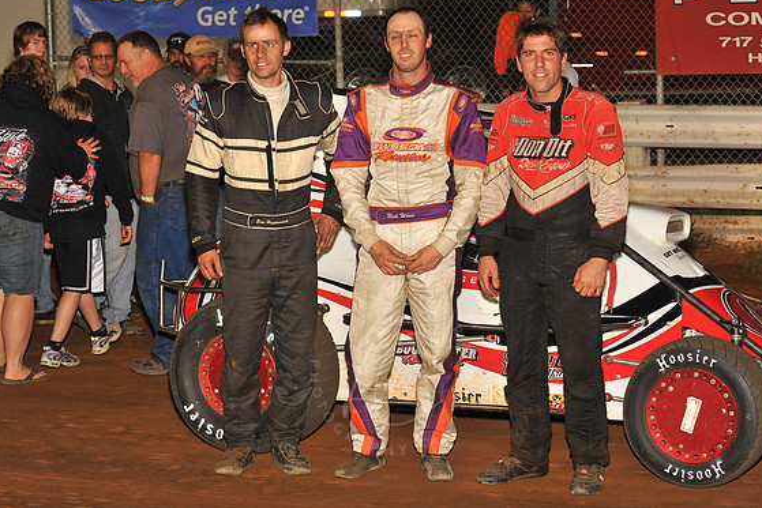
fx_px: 1757
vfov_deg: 16.5
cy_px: 246
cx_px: 391
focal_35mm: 83
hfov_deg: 24.5
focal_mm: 80
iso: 500
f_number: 6.3
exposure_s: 1/320
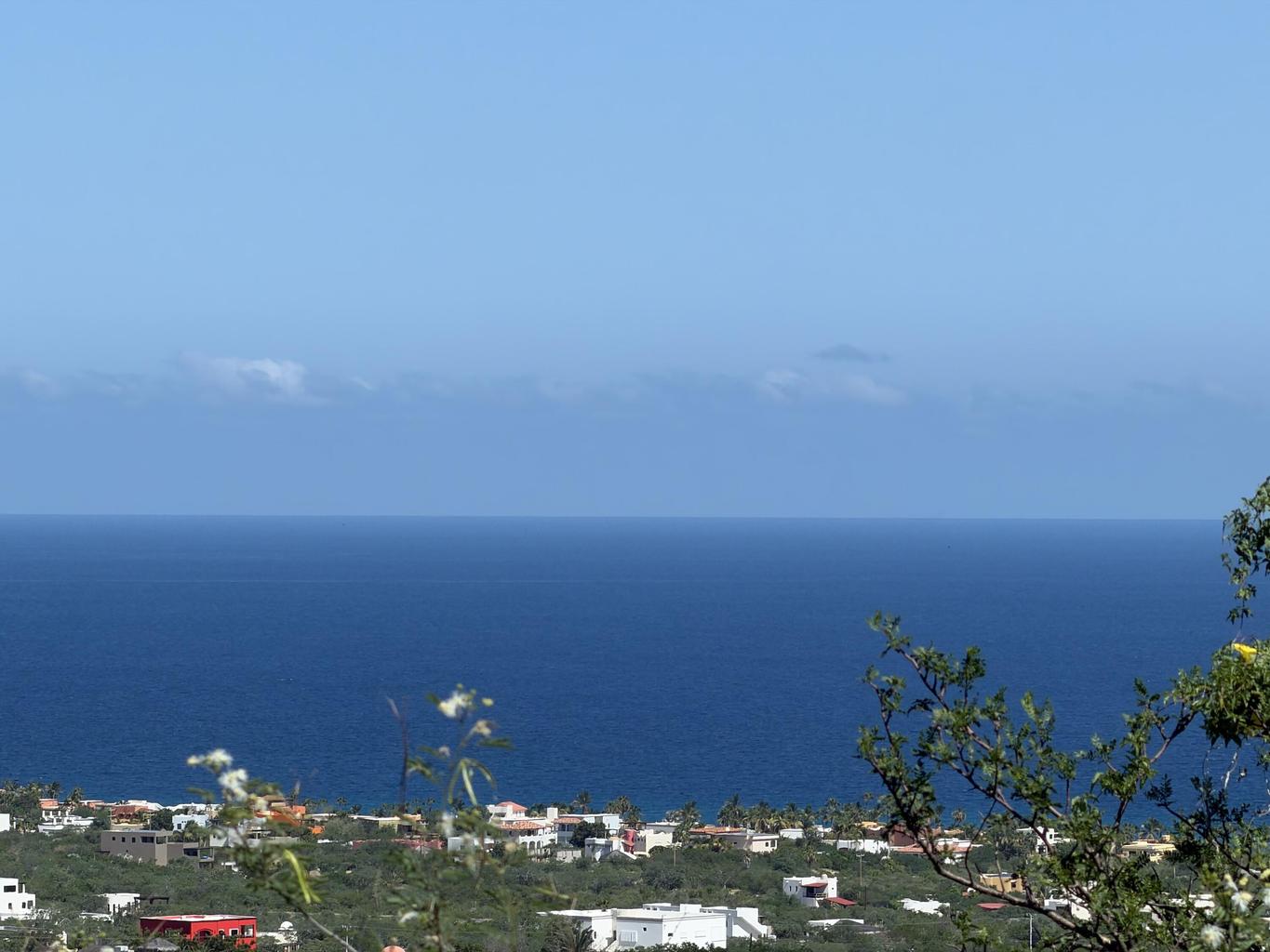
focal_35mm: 200
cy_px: 476
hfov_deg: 9.9
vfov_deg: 7.4
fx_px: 7338
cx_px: 635
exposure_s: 1/639
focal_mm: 16.89
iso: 20
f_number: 2.8
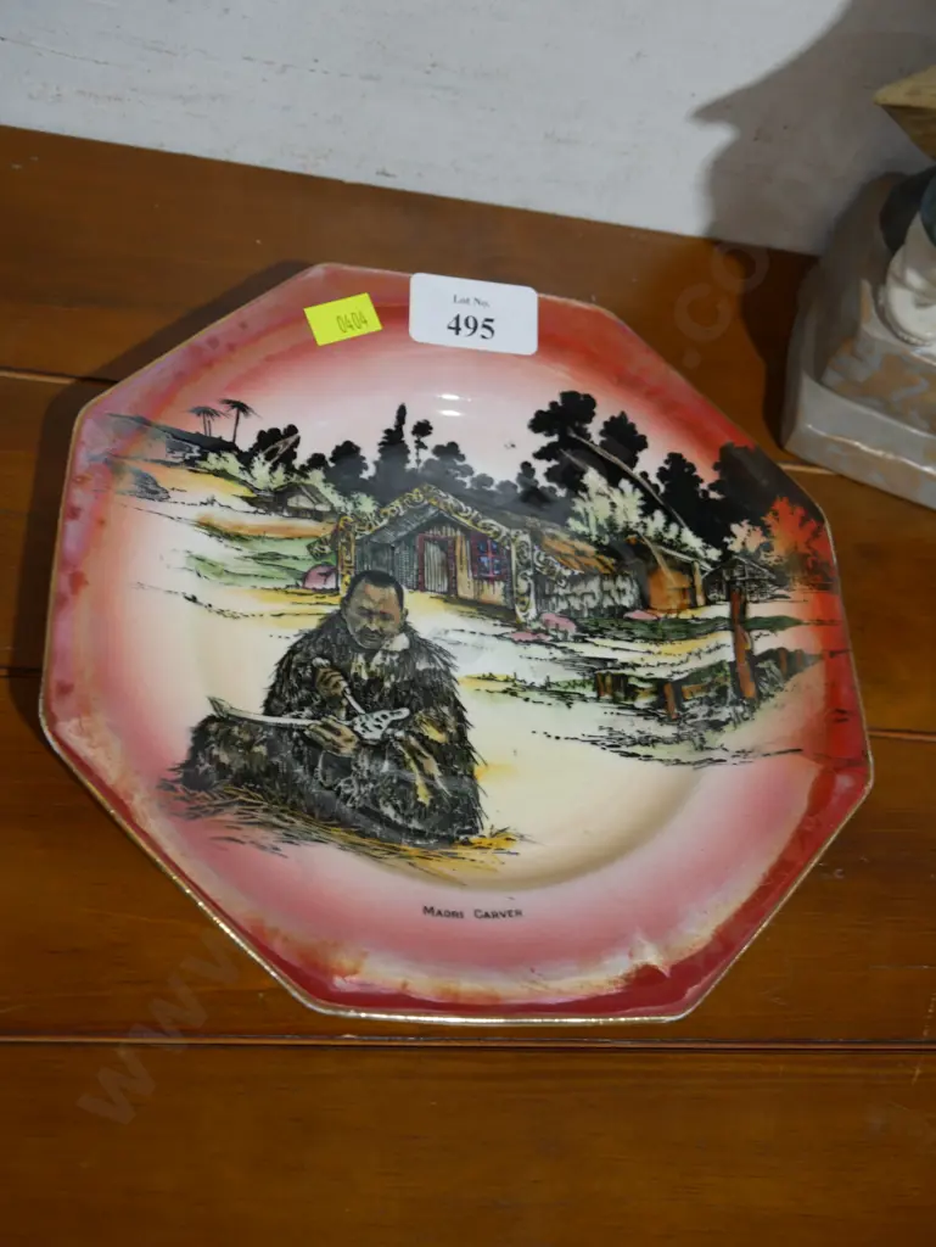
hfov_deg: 34.4
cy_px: 624
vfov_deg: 44.8
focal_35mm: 42
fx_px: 1513
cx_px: 468
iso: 400
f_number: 4.6
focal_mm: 21
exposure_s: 1/60
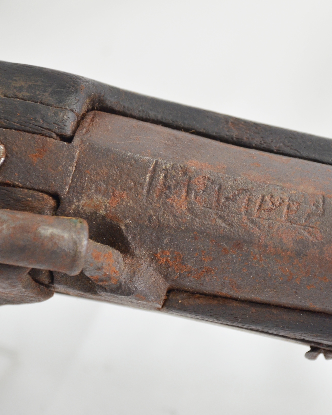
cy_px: 208
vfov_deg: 6.7
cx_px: 247
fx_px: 3534
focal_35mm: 288
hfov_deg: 5.4
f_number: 5.6
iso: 800
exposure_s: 1/125
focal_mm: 135
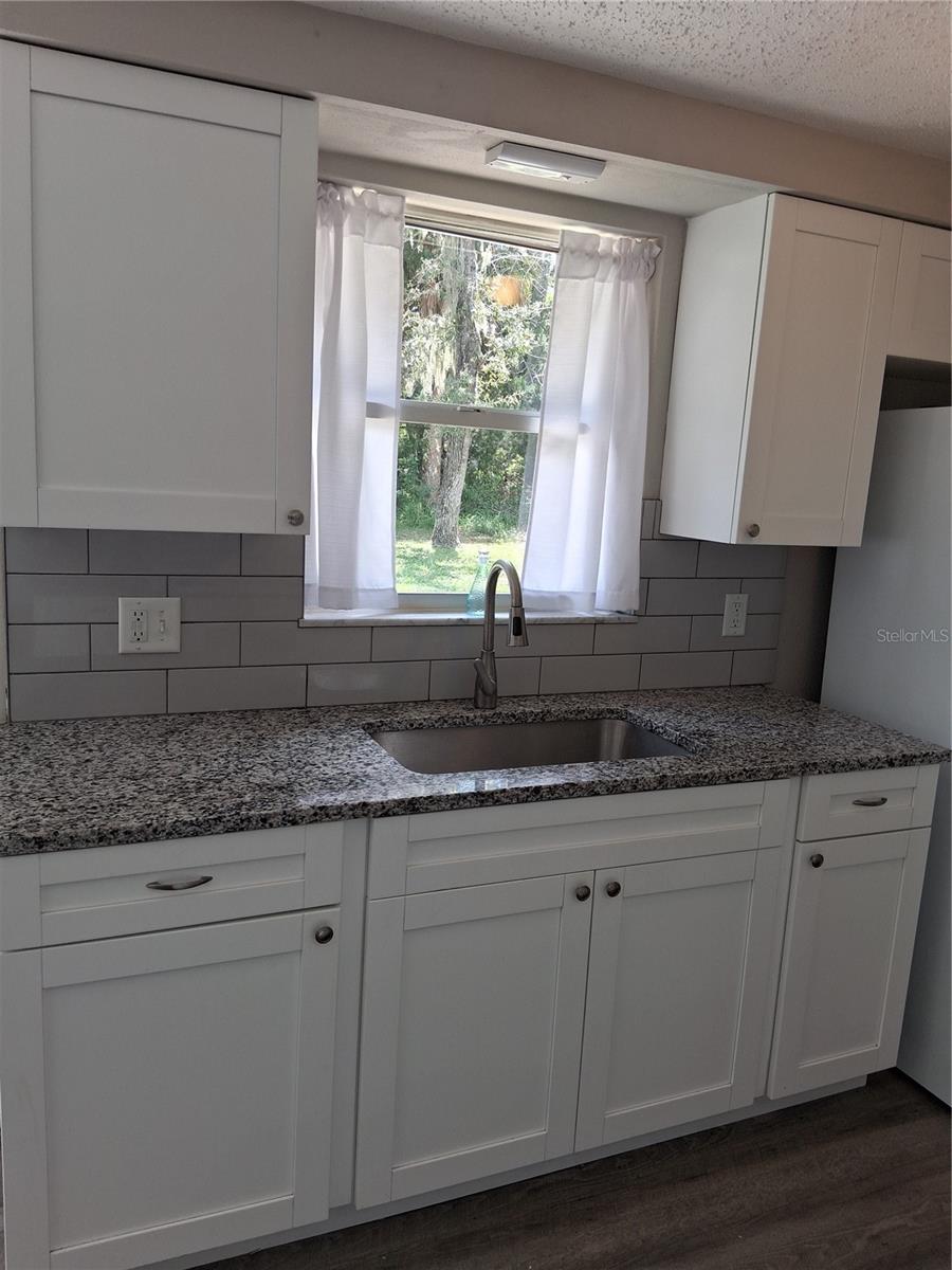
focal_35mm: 26
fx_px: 953
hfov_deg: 53.1
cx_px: 476
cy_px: 635
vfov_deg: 67.3
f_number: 1.8
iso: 64
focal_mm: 3.98
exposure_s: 1/100
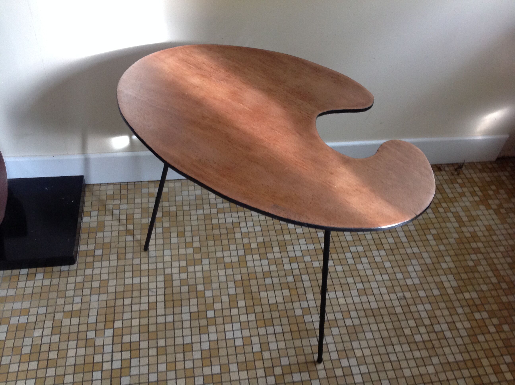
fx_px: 520
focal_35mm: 35
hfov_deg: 52.7
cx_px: 258
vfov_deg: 40.6
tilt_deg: -45.7
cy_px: 192
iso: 200
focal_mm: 4.28
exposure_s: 1/15
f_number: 2.4
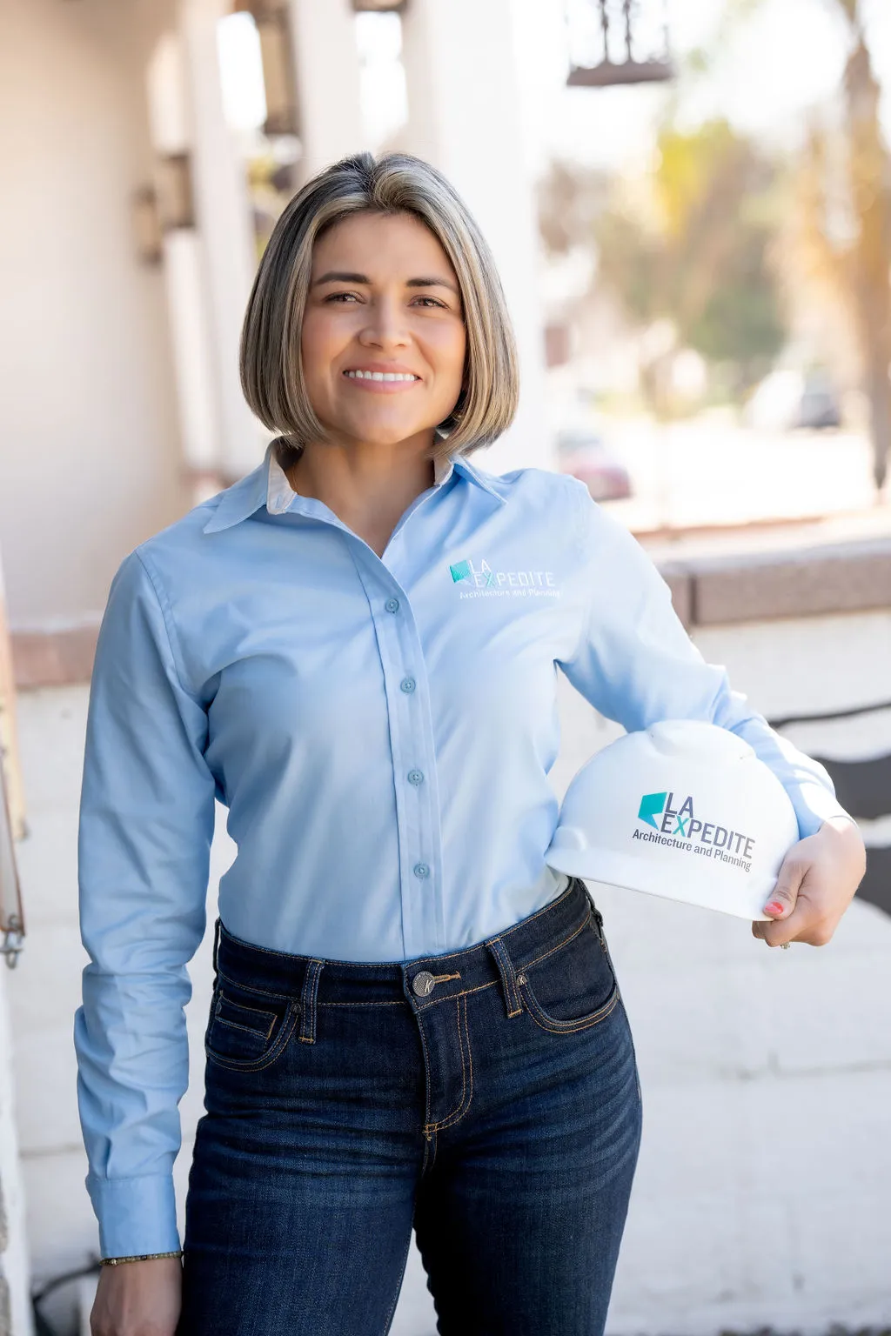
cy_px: 668
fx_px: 3378
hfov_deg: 15.0
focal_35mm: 91
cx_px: 446
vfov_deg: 22.4
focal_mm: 91
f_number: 4
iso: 160
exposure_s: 1/160
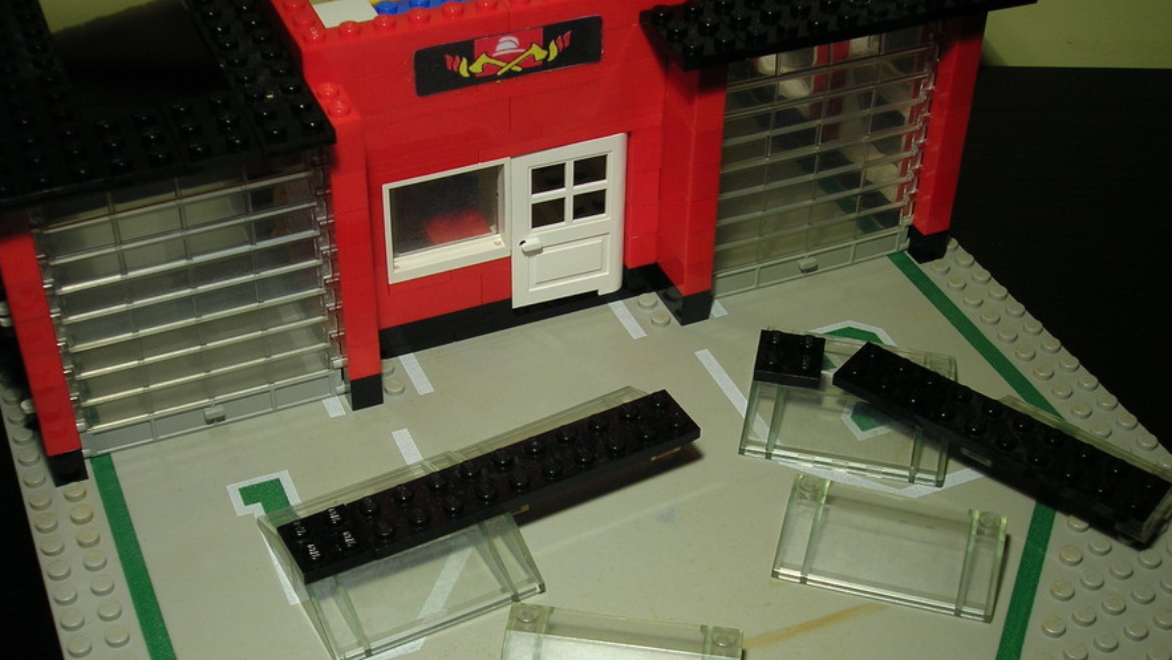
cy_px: 400
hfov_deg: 40.6
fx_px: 1585
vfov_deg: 23.5
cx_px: 589
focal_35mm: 51
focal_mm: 7.7
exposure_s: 1/24.3
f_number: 3.2
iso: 50
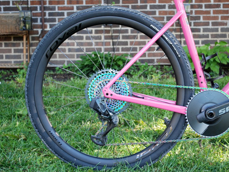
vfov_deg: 22.6
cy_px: 86
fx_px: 430
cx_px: 124
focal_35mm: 65
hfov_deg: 29.8
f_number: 5.3
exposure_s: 1/50
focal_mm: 40
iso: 400
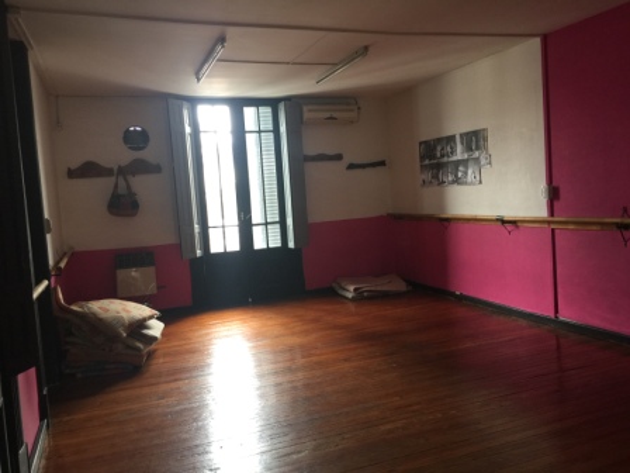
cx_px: 315
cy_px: 236
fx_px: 528
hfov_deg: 61.7
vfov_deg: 48.2
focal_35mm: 29
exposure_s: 1/17
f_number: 2.2
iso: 40
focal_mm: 4.15
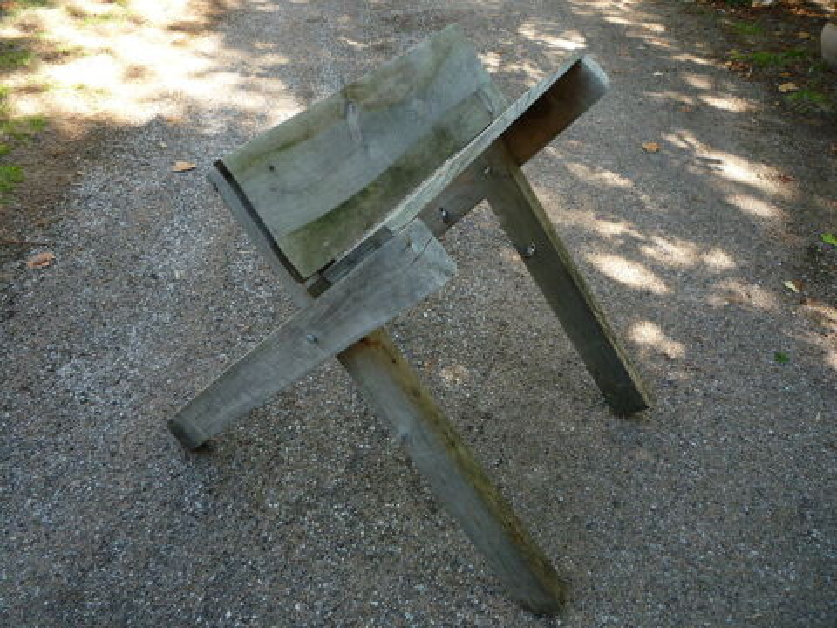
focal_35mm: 30
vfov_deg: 46.8
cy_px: 314
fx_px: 725
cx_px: 418
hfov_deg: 60.0
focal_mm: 5.2
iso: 100
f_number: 3.3
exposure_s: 1/60
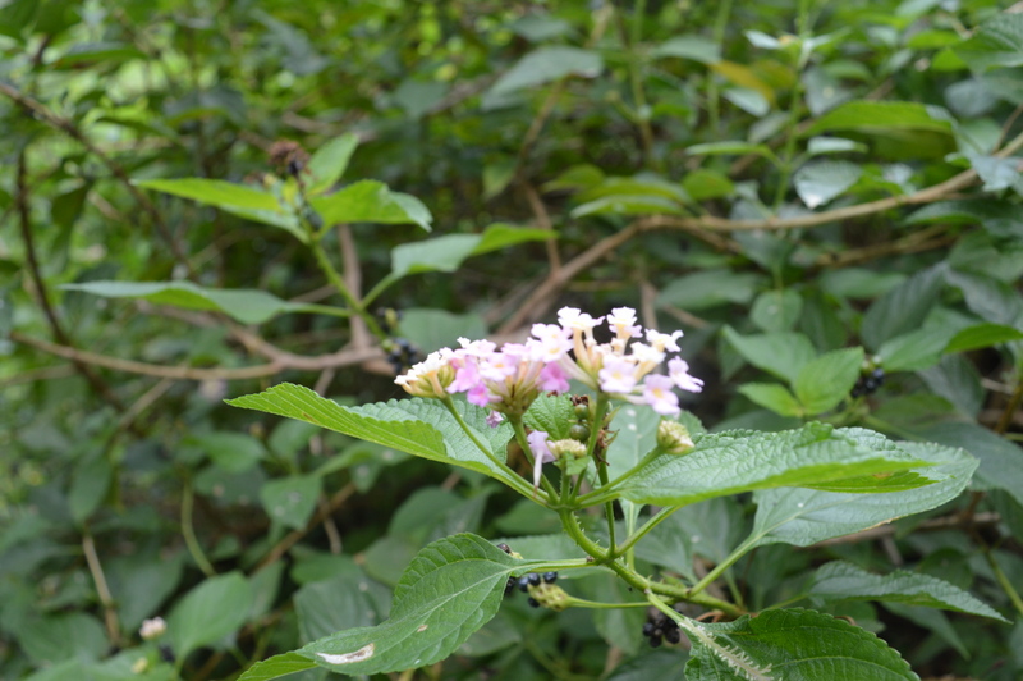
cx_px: 512
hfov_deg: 59.5
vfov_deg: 41.6
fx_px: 894
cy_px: 340
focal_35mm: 32
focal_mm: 21
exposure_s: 1/125
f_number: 5.6
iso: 280
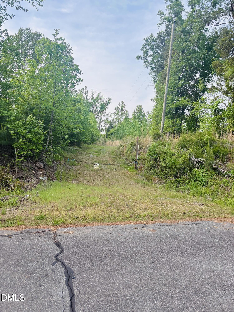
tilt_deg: -3.1
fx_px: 234
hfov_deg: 53.1
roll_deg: -4.0
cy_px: 156
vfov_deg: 67.3
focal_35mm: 26
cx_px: 117
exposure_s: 1/654
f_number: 1.6
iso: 50
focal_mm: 5.96
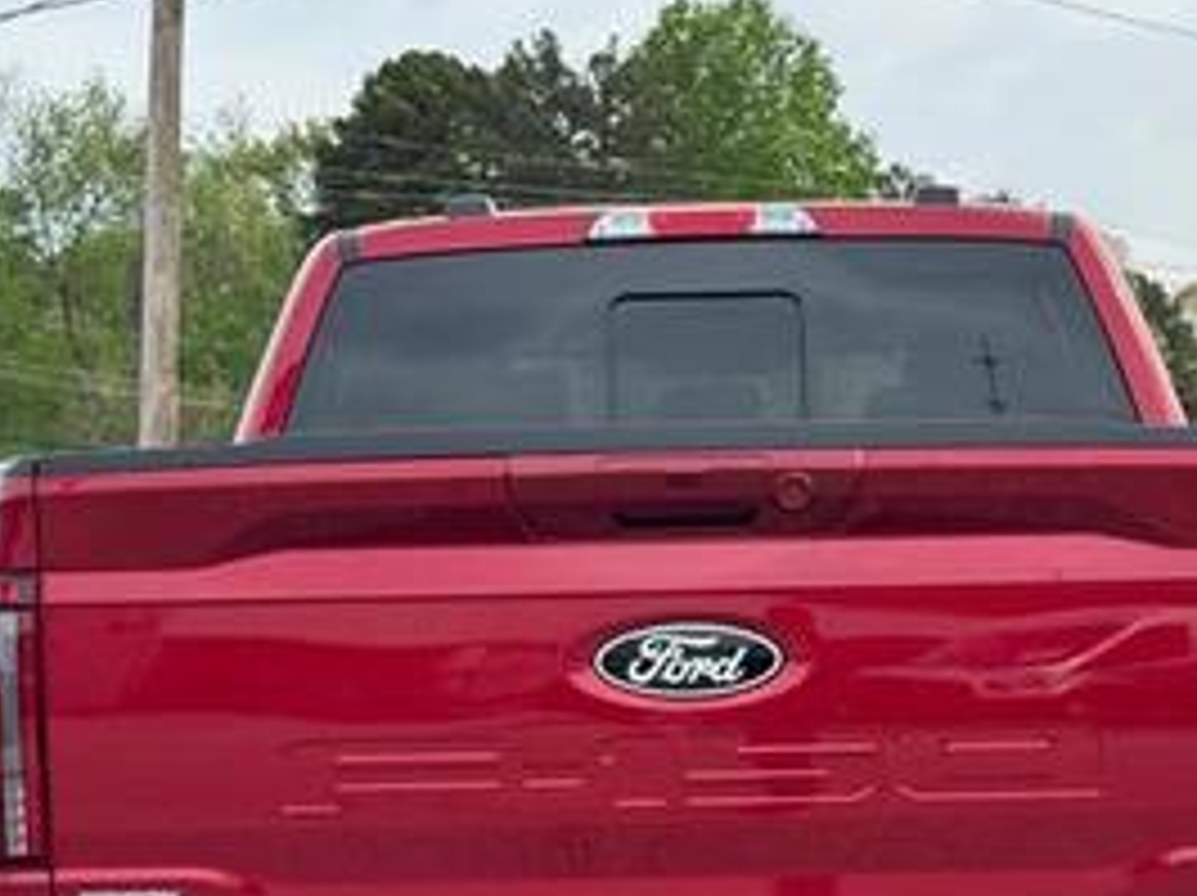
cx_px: 720
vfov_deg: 16.1
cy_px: 752
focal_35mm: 91
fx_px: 3144
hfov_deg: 21.5
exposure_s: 1/1287
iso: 64
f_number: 1.78
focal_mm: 6.76
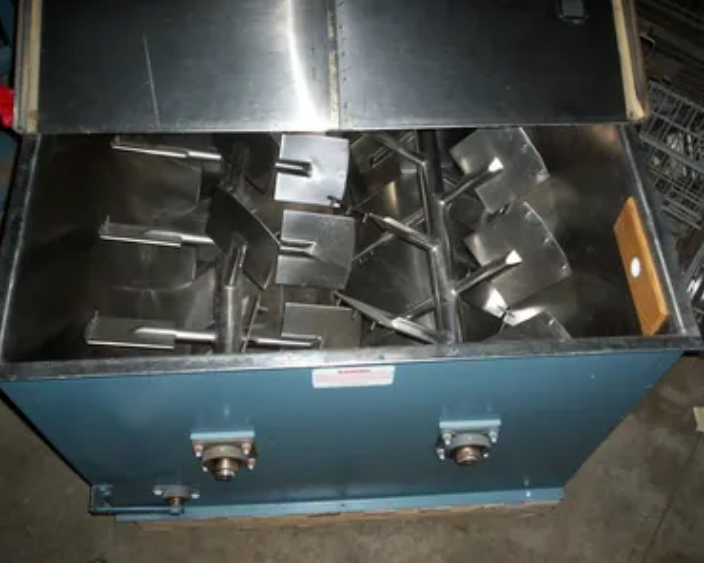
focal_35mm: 38
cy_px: 280
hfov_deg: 47.9
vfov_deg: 39.2
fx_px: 792
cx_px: 375
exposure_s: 1/64
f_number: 4.5
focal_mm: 5.9
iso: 140
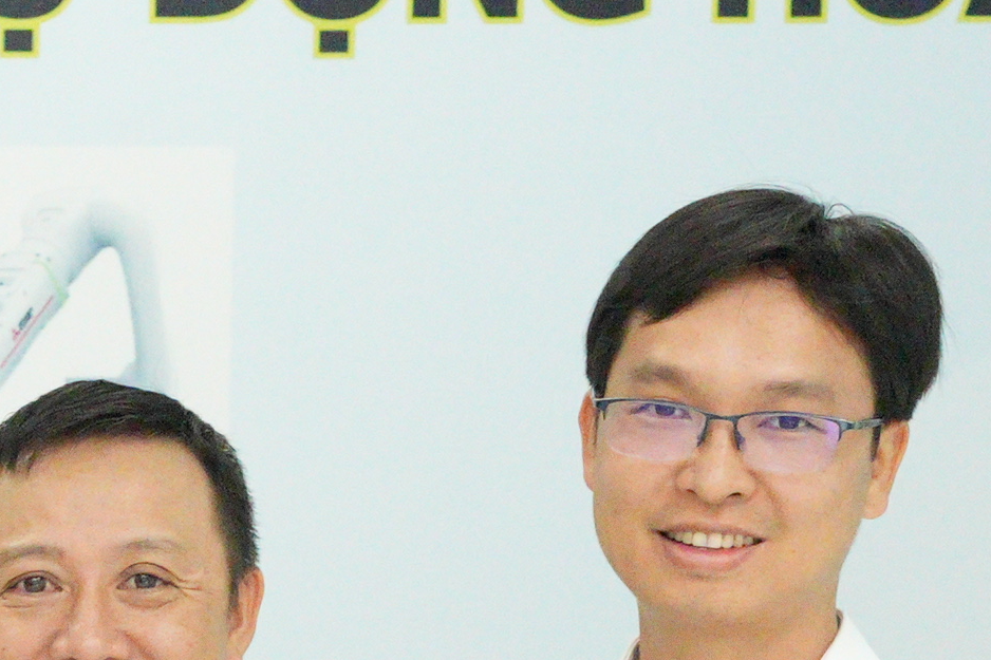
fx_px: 6287
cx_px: -934
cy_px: 951
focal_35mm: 228
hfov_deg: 8.6
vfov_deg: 6.0
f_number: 9
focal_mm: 46.5
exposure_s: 1/100
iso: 12800
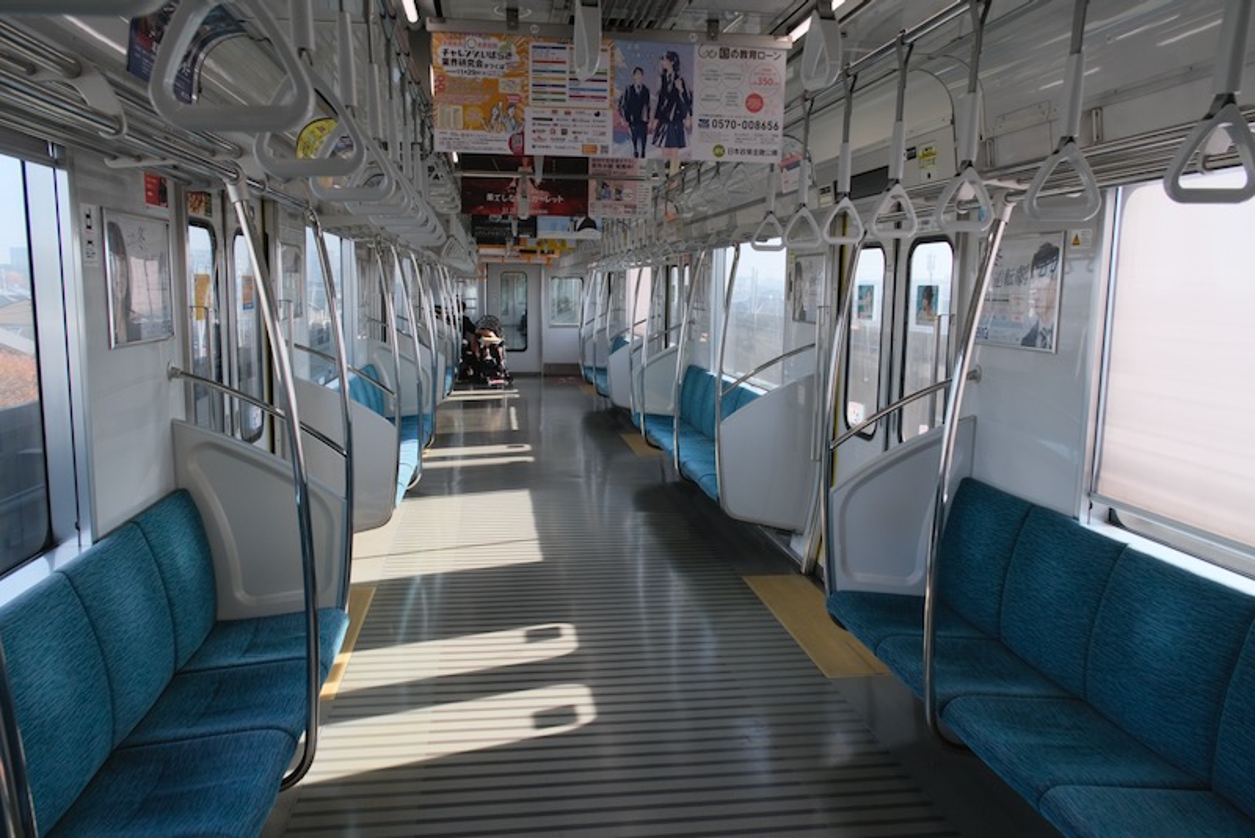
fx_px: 942
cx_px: 628
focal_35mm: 27
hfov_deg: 67.4
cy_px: 419
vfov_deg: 48.0
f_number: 6.3
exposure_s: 1/220
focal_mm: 18
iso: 640
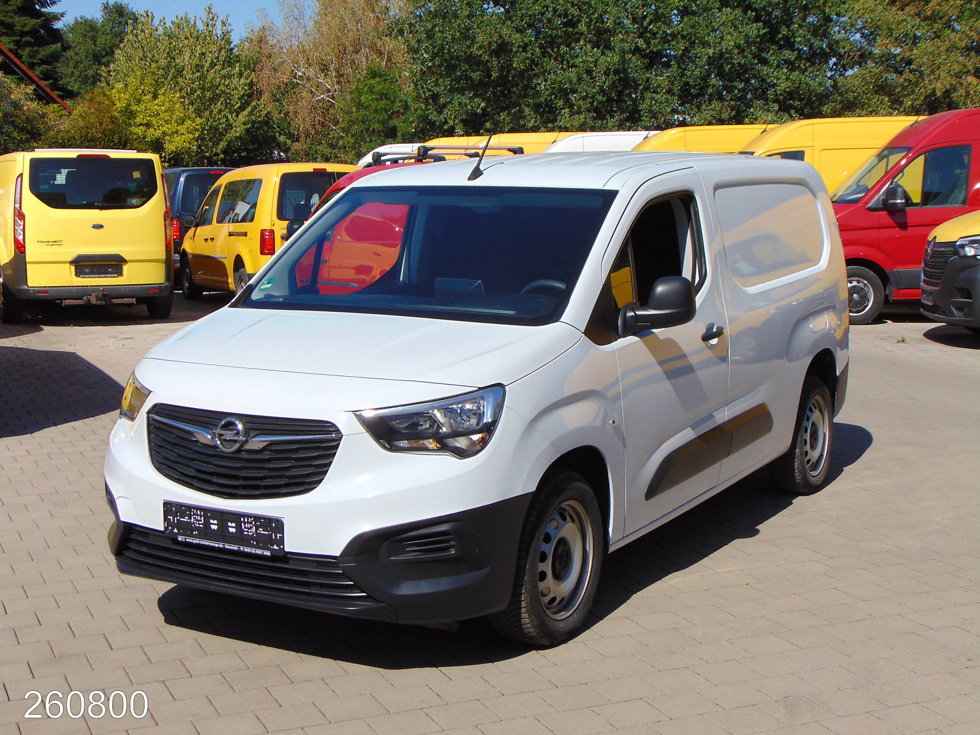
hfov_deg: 38.2
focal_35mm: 50
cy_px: 368
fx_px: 1416
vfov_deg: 29.1
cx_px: 490
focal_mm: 9
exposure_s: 1/250
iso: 80
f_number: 9
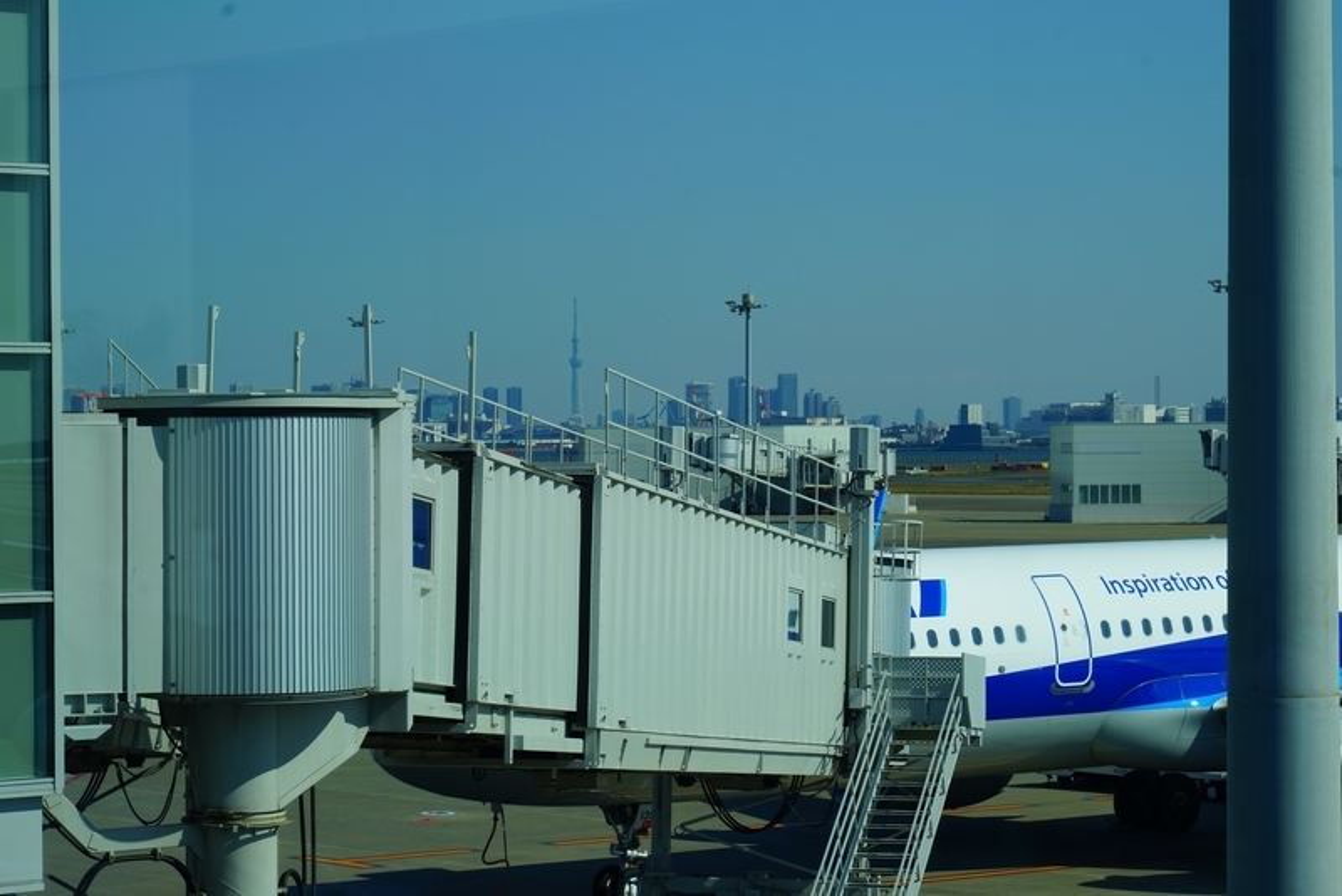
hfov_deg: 19.4
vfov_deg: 13.1
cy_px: 448
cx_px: 671
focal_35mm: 105
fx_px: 3915
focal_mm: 105
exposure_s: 1/250
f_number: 9.5
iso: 100
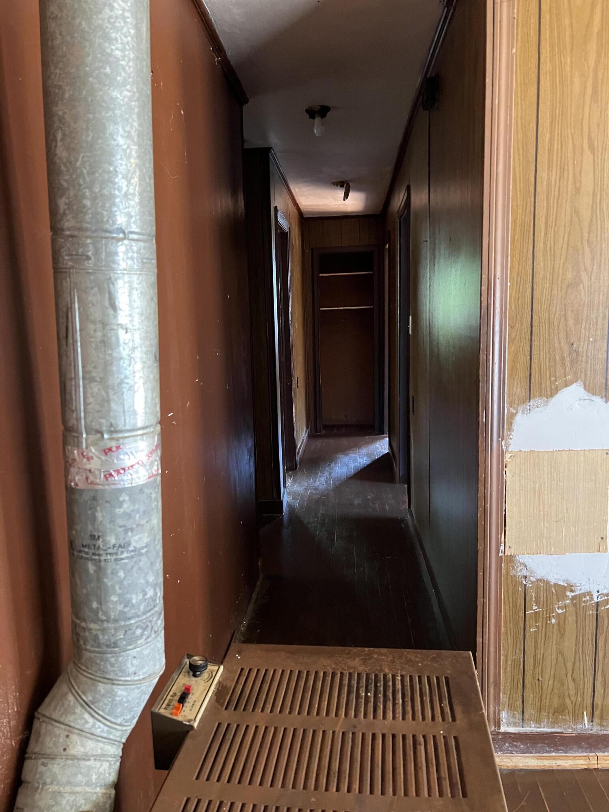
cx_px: 304
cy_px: 406
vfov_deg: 67.3
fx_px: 610
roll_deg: +0.9
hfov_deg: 53.1
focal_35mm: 26
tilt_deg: -7.7
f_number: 1.5
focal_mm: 5.7
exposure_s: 1/57
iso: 500
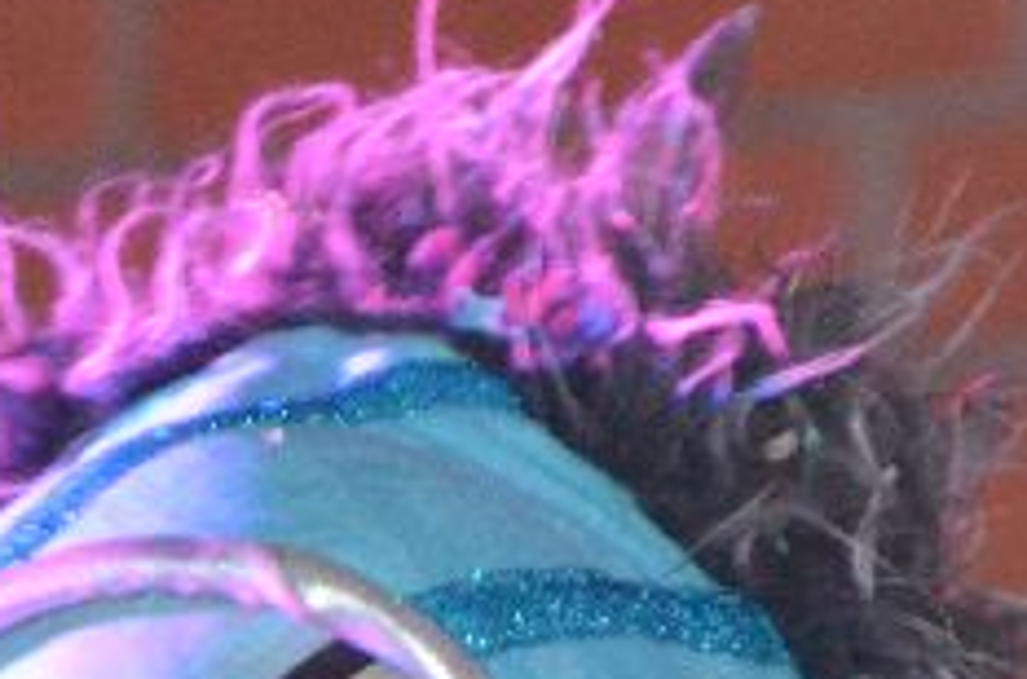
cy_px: 1287
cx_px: 154
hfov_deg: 1.7
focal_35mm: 1189
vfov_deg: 1.1
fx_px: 33828
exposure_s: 1/60
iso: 3200
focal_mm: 180
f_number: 6
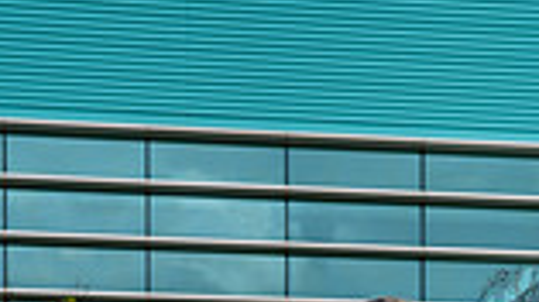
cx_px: 316
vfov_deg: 10.1
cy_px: 762
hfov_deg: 20.9
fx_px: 1457
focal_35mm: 102
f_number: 8
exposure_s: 1/250
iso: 100
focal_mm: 34
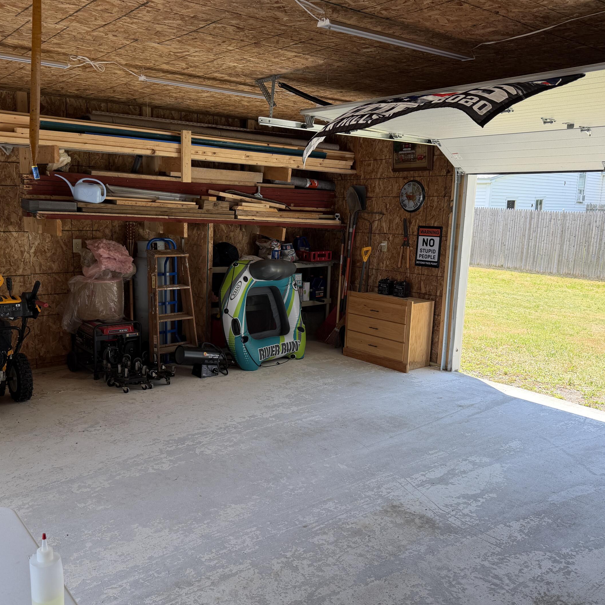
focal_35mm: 30
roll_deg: -1.1
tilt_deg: -11.1
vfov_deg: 54.0
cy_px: 319
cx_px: 264
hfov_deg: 53.9
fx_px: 593
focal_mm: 6.76
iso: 80
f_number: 1.78
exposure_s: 1/473
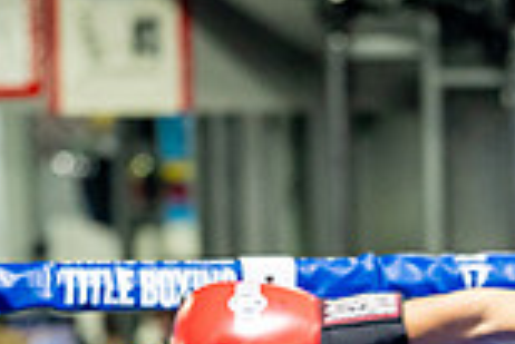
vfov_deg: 4.5
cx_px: 595
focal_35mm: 302
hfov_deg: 6.8
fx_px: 4324
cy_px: 636
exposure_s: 1/800
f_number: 2
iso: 4000
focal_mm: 80
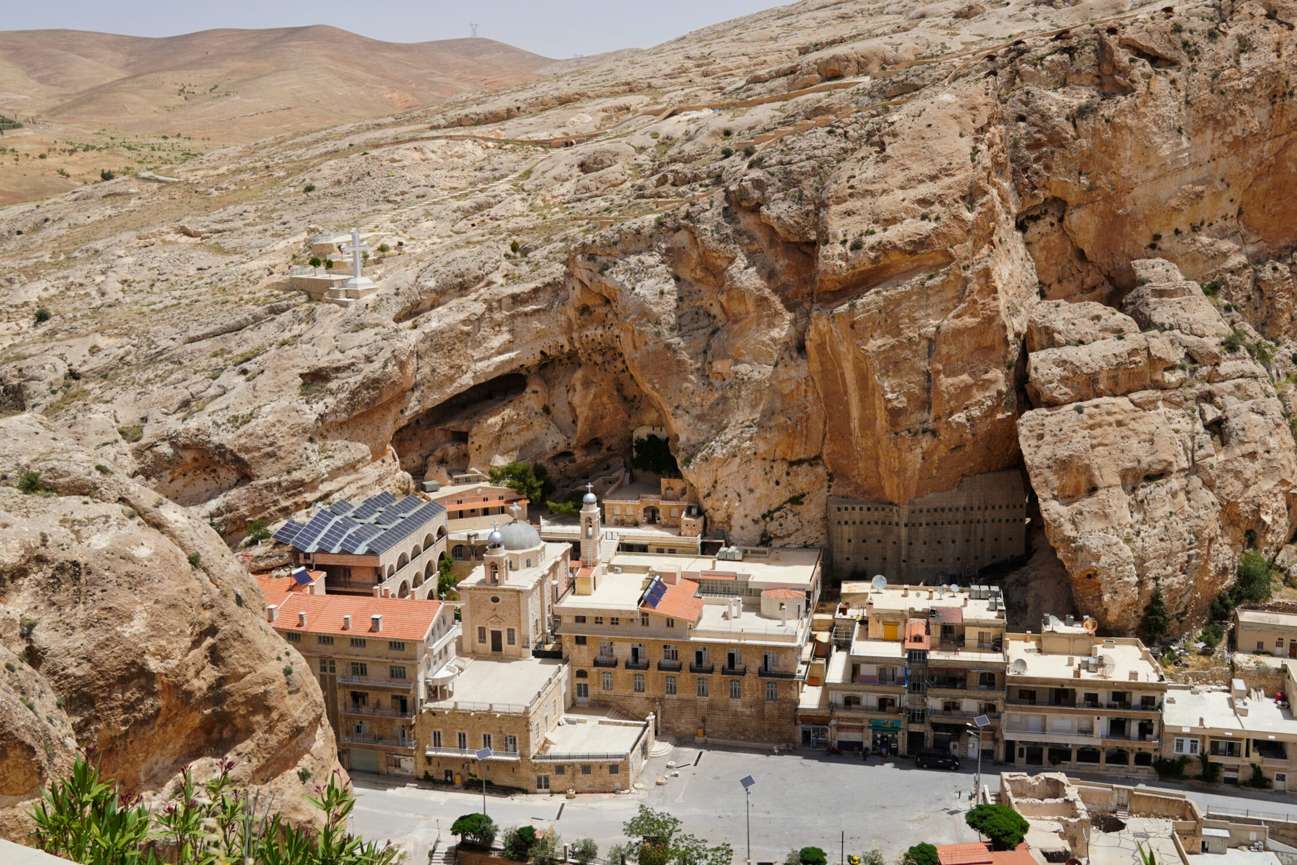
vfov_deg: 35.0
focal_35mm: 38
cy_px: 411
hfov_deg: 50.6
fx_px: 1369
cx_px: 708
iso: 100
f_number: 6.3
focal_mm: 22
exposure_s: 1/400
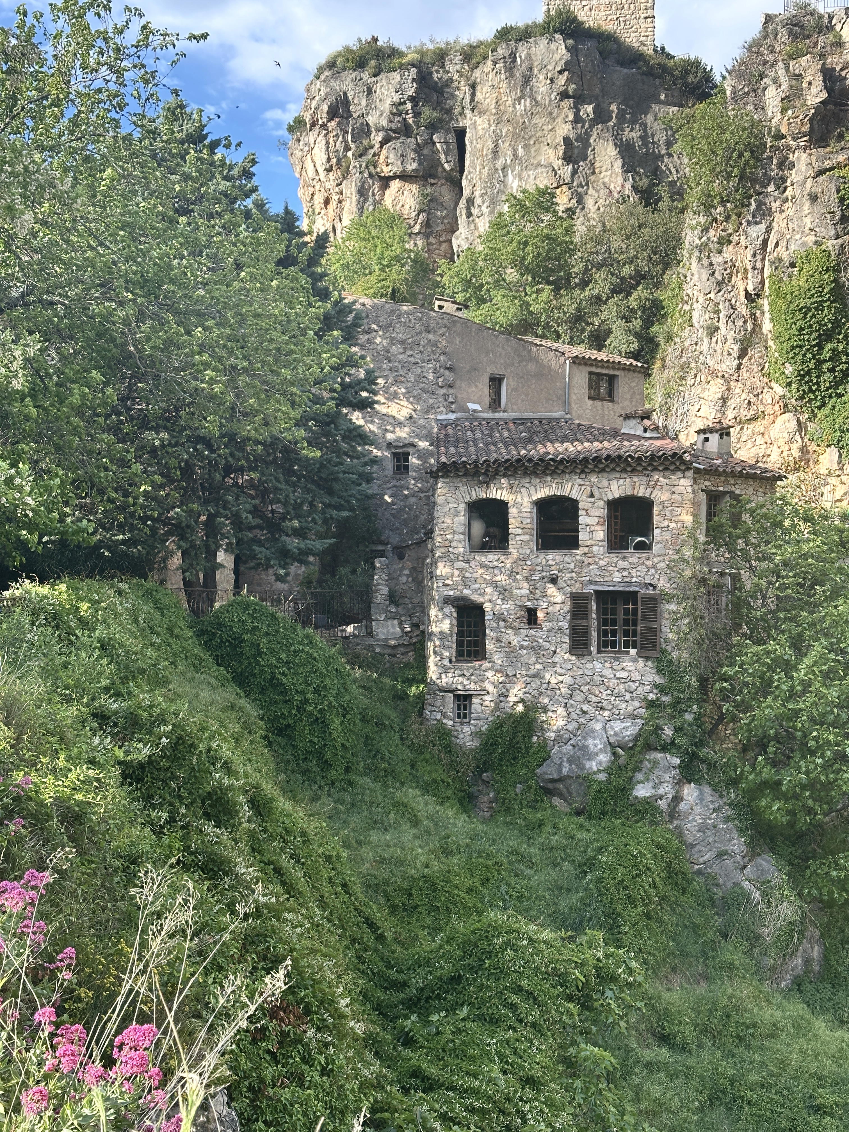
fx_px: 1570
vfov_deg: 39.7
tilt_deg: +1.7
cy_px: 566
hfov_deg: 30.3
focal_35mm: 48
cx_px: 424
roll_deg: -0.5
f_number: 1.78
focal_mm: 6.86
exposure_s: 1/672
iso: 64
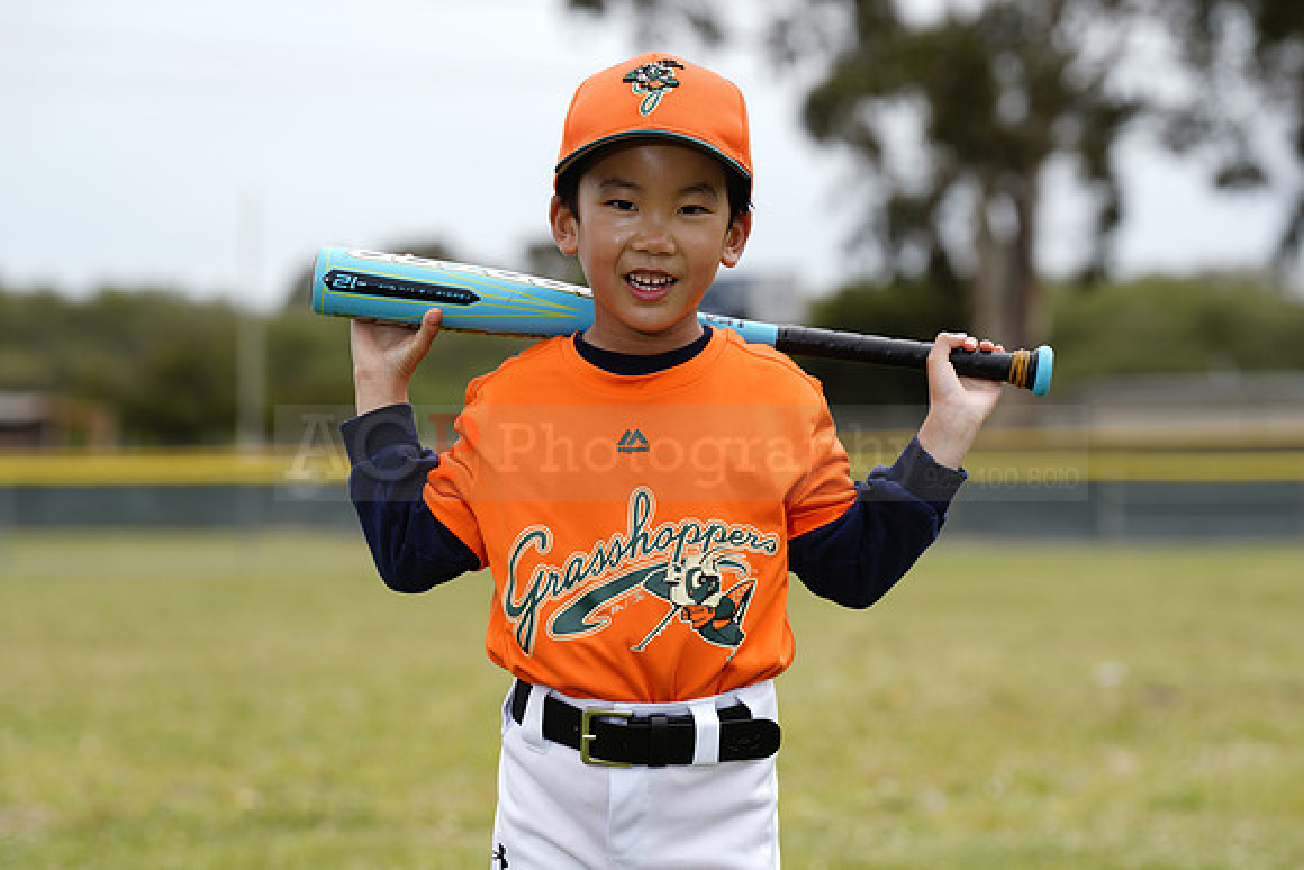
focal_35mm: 143
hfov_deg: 14.3
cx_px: 652
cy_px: 435
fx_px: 5181
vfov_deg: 9.6
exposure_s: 1/250
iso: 50
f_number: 5.6
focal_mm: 143
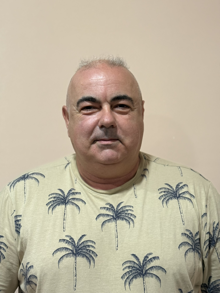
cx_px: 110
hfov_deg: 30.3
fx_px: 407
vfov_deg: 39.7
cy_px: 146
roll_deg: -0.9
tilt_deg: -1.3
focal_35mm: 48
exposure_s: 1/60
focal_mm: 6.76
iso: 250
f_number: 1.78
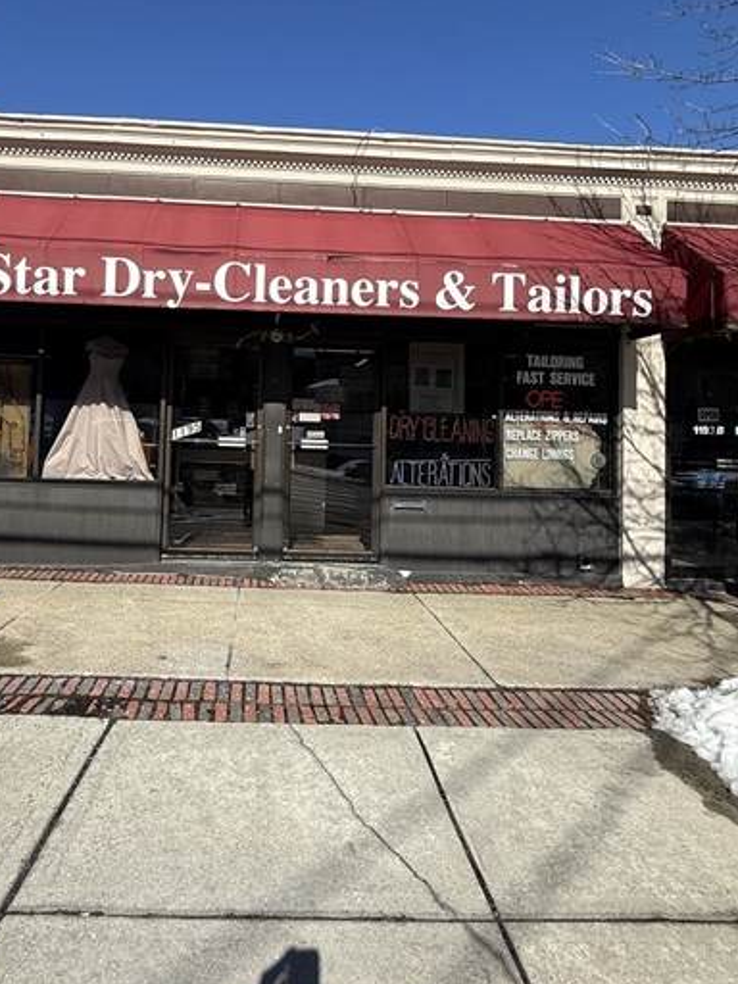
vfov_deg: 78.5
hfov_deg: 62.7
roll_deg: -2.1
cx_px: 283
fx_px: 597
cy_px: 421
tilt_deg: +3.5
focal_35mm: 21
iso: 50
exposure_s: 1/2237
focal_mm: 2.22
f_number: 2.2
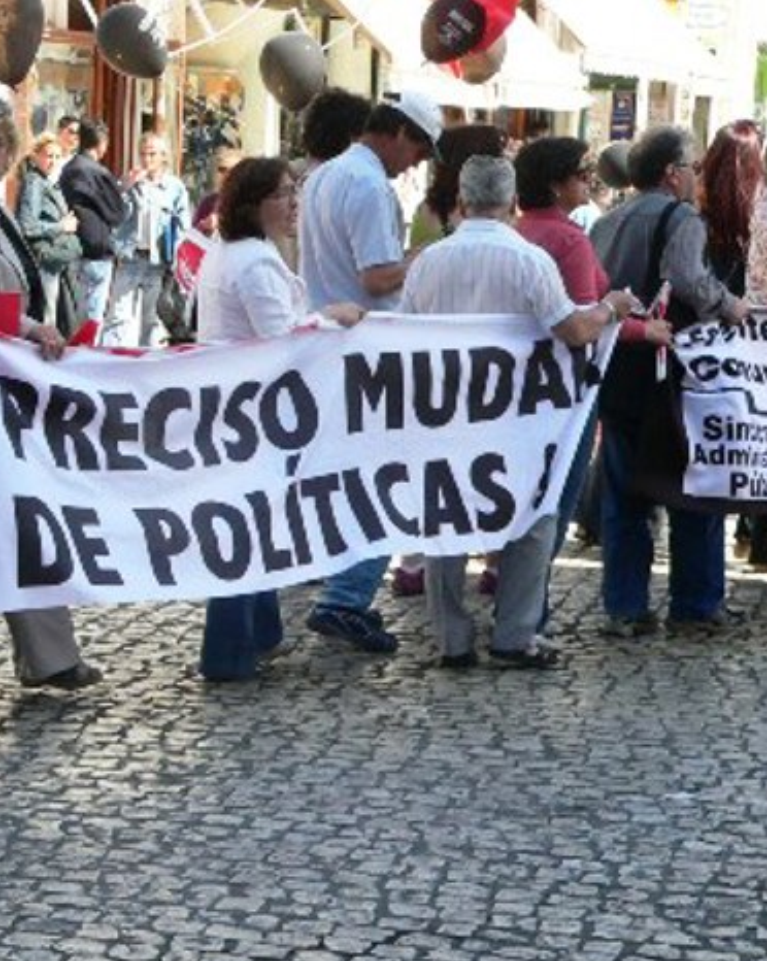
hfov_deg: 14.5
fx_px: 3012
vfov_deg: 18.1
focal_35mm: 106
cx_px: 206
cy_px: 491
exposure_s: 1/500
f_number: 4.6
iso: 200
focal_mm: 13.1
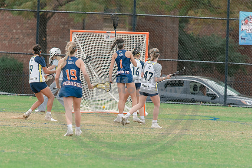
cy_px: 158
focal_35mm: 512
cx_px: 105
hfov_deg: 4.0
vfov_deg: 2.7
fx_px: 3588
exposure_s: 1/1250
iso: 360
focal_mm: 200
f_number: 2.8
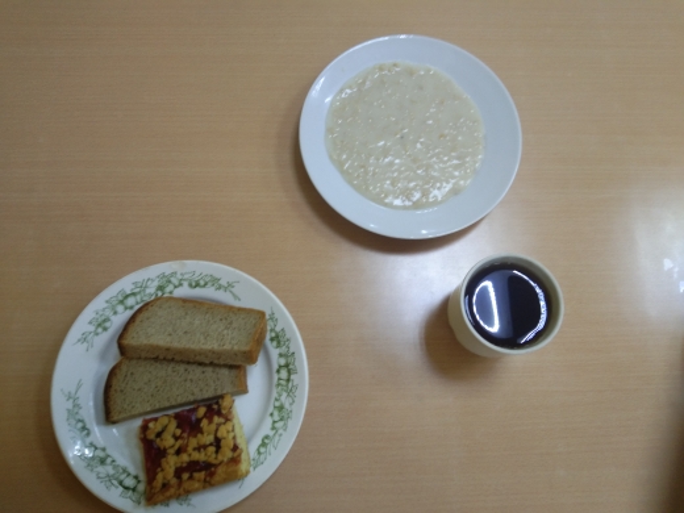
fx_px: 593
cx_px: 342
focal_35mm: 30
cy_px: 256
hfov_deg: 60.0
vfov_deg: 46.8
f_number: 2.2
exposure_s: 1/33
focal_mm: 3.65
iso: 257
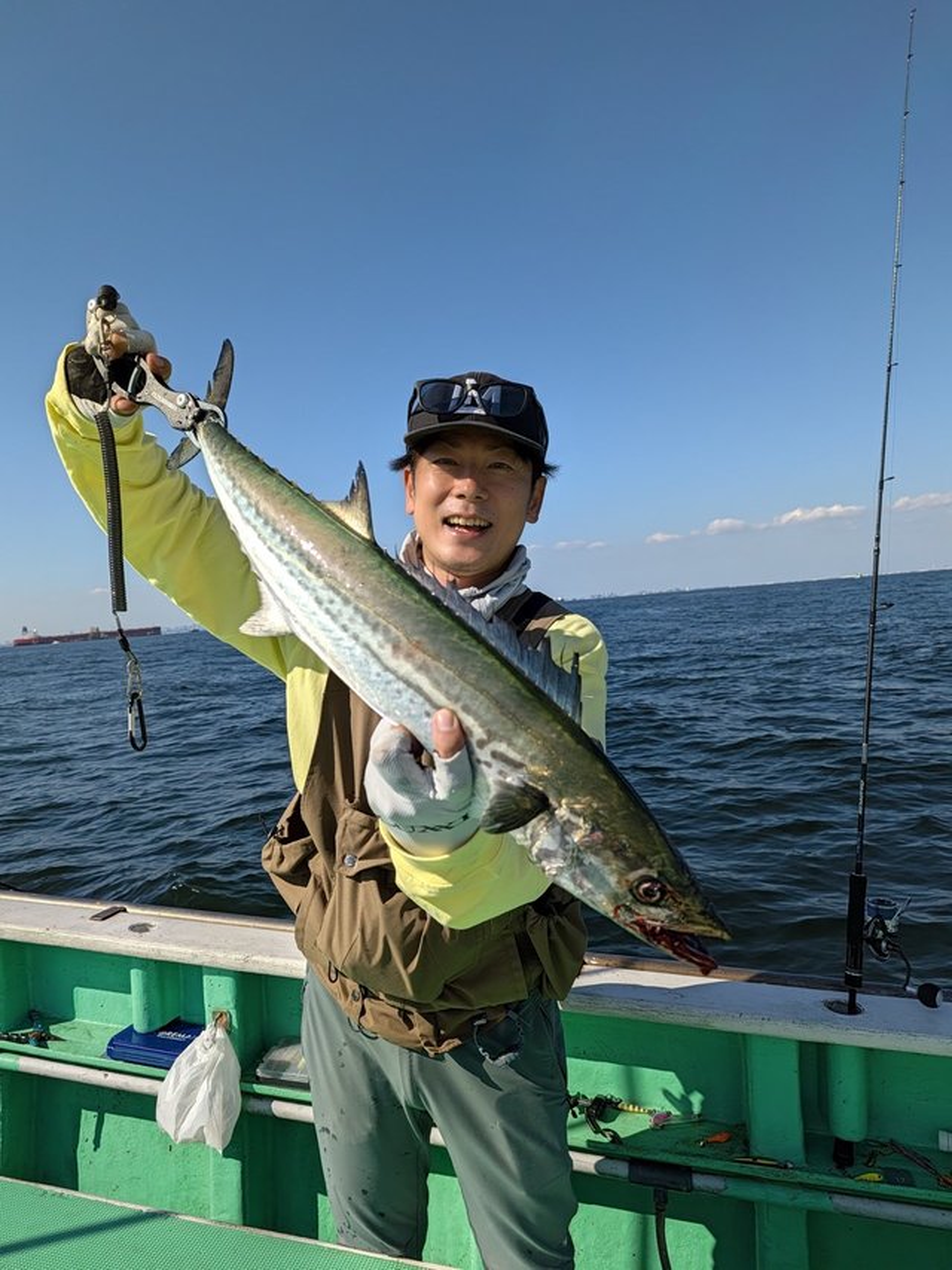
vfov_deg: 73.9
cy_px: 635
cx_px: 476
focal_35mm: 23
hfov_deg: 58.9
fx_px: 844
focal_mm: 5.28
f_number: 1.7
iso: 16
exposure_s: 1/2212
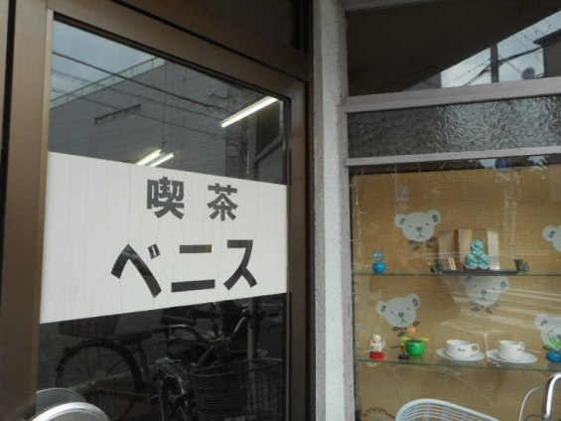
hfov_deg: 69.4
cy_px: 210
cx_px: 280
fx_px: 405
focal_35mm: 25
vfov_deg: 54.9
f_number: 3.7
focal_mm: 4.5
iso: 110
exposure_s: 1/250
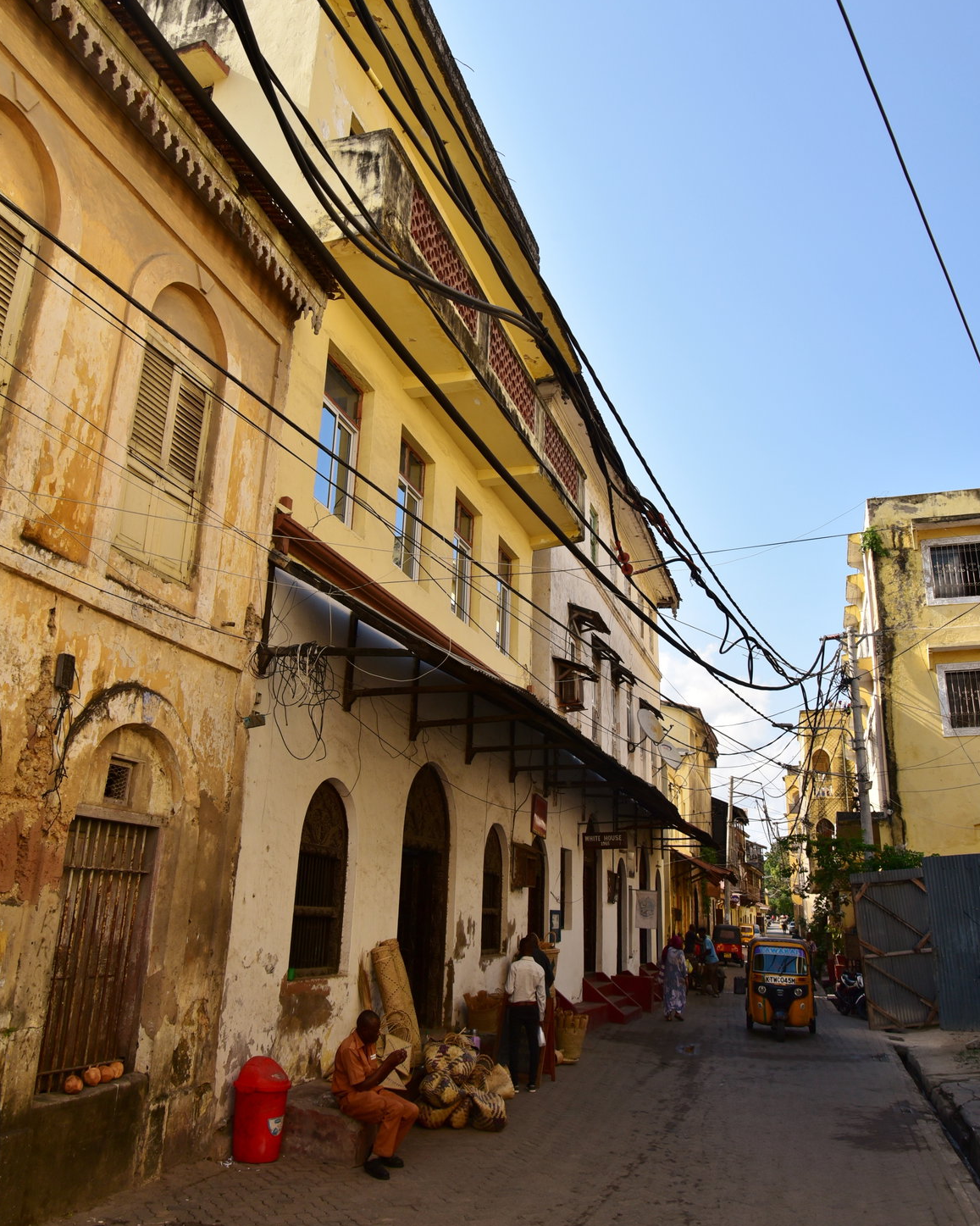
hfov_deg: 51.5
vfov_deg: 62.0
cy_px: 535
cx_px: 492
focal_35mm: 28
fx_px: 1015
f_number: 11
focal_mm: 24
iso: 400
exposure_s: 1/400
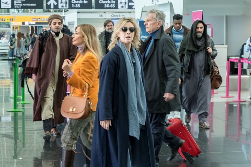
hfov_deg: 29.7
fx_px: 474
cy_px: 84
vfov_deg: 20.0
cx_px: 126
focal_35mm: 68
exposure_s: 1/250
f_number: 5.6
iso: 1600
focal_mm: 68
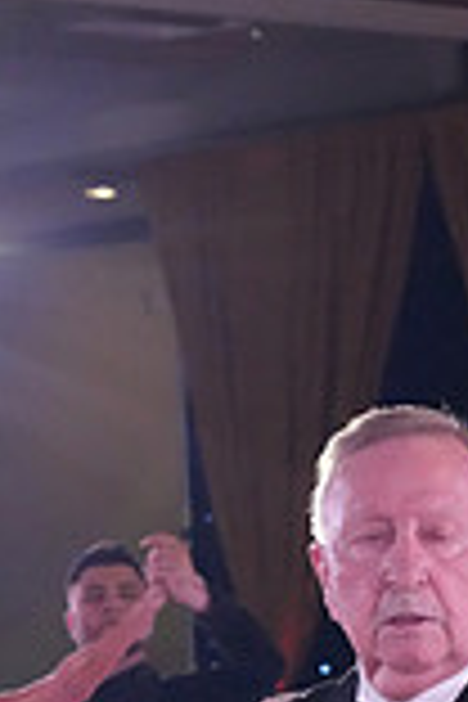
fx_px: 5947
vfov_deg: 6.6
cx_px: 686
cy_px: 1260
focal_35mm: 305
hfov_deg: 4.5
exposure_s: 1/400
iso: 10000
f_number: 7.1
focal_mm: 82
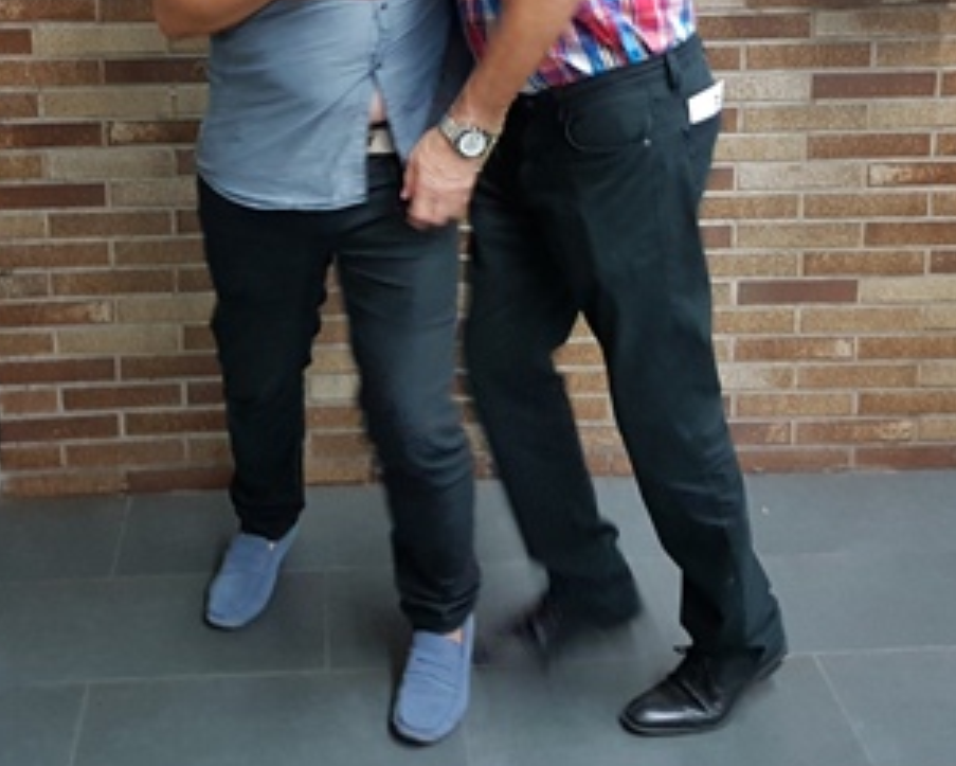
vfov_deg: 28.6
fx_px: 1443
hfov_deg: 36.6
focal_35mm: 51
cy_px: 79
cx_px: 408
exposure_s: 1/25
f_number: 1.7
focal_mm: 4.2
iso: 200
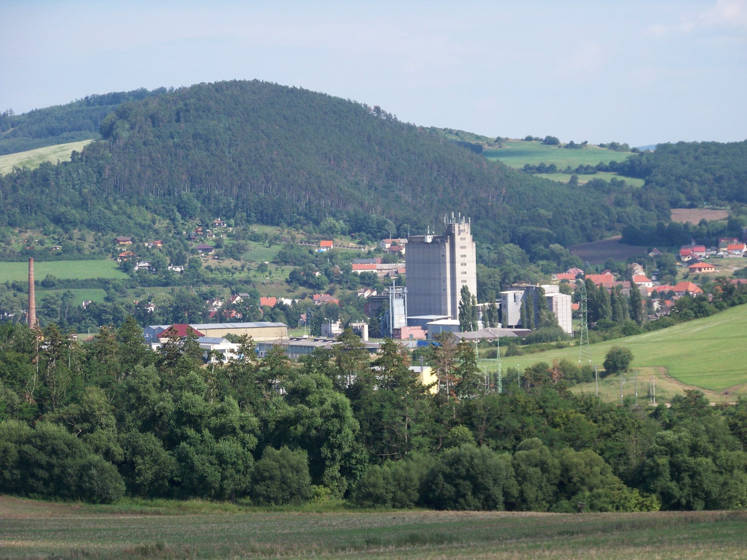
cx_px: 374
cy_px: 280
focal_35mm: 184
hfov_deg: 10.7
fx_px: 3971
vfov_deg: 8.1
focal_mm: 29.3
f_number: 3.6
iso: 64
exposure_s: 1/640
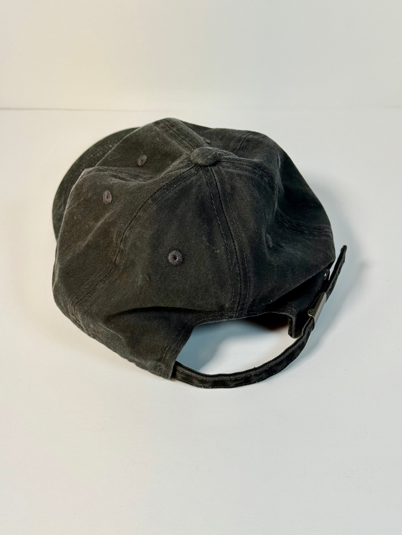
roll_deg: +2.7
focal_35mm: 48
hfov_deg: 30.3
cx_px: 201
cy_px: 268
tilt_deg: -43.1
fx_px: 743
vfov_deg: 39.7
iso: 80
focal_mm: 6.76
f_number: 1.78
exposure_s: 1/269
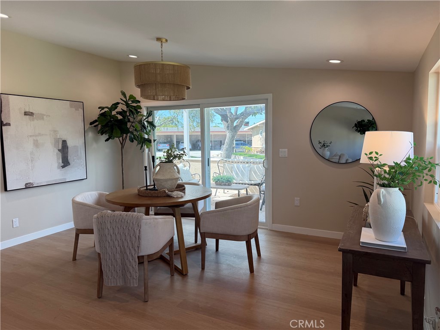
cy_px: 165
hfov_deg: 71.6
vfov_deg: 56.8
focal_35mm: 24
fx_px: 305
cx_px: 220
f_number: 1.78
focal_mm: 6.76
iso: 80
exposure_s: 1/272
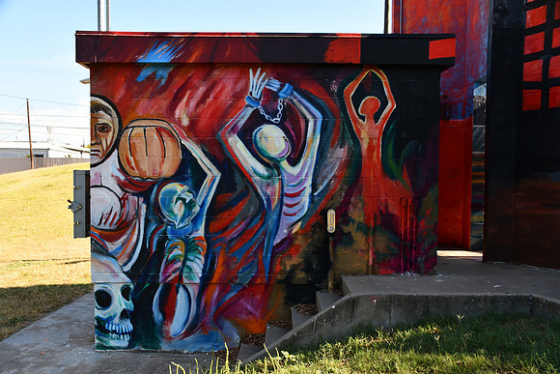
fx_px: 513
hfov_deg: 57.2
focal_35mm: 33
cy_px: 187
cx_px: 280
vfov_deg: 40.0
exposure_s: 1/250
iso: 200
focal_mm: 22
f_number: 7.1
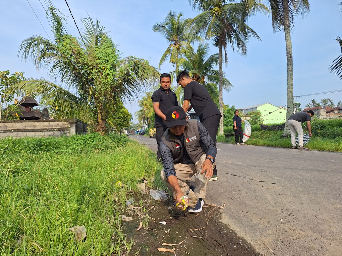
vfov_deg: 58.9
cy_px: 128
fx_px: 227
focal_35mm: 23
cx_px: 171
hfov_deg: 73.9
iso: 40
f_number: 1.8
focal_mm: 5.54
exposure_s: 1/1647
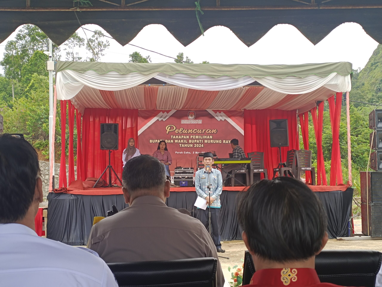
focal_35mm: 50
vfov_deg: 29.1
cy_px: 144
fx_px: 552
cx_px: 191
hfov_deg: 38.2
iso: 102
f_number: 1.79
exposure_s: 1/145
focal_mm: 4.74
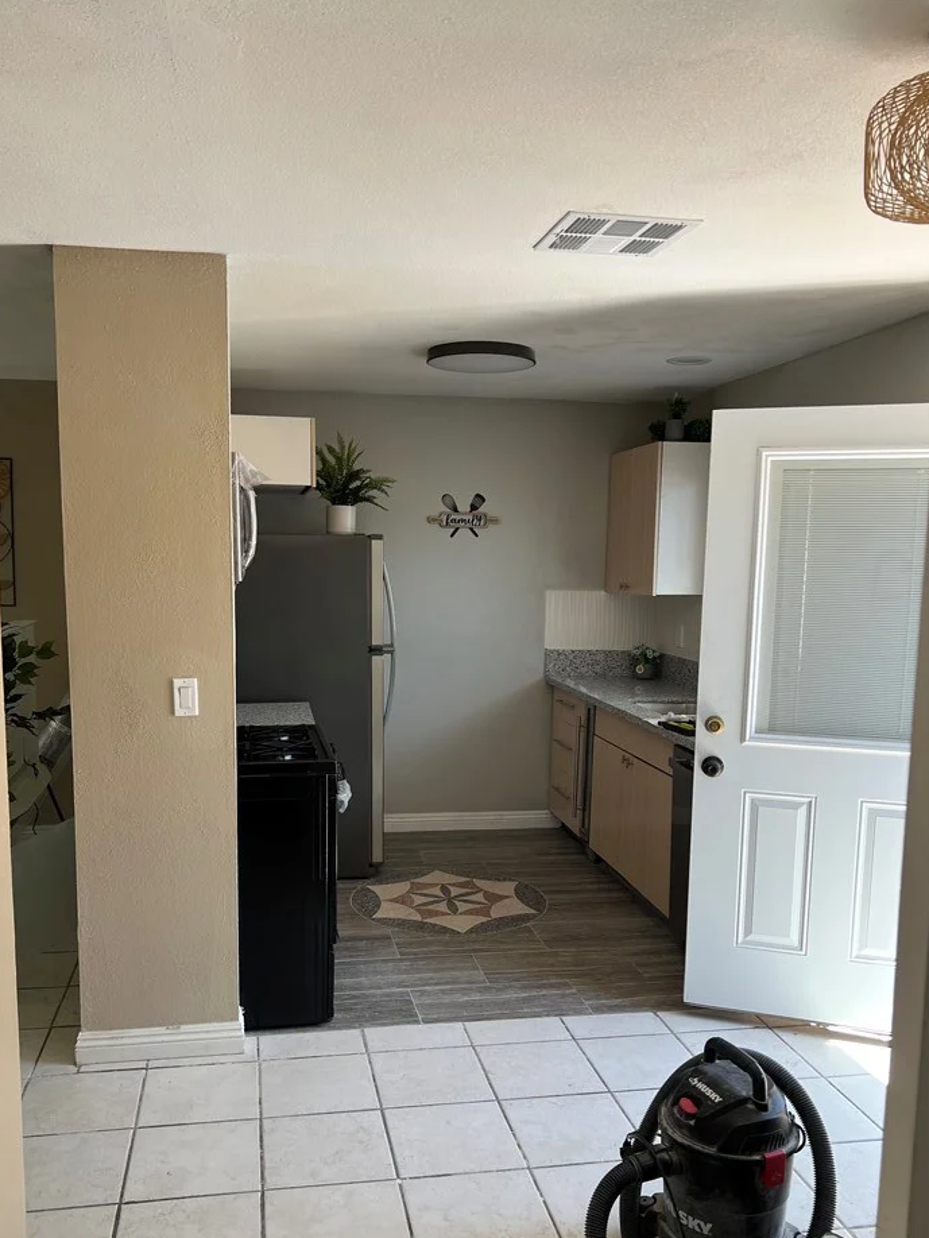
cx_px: 415
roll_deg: -0.3
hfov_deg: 48.2
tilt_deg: -6.8
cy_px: 684
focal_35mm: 29
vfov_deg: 61.5
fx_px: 1037
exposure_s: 1/238
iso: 40
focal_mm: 5.7
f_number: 1.5
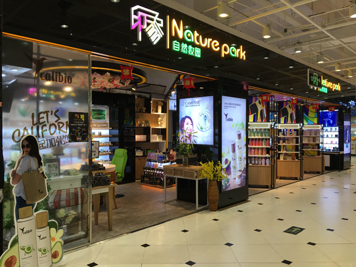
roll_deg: +0.3
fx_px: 298
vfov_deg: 48.2
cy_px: 134
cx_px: 178
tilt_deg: -0.1
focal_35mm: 29
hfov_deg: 61.7
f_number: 2.2
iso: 32
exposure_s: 1/50
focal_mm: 4.15
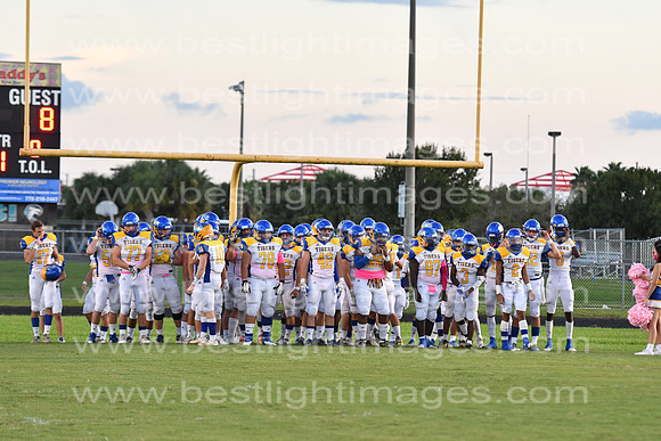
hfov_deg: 10.5
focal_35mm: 195
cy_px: 220
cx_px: 330
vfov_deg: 7.0
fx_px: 3581
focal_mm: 130
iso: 1600
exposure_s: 1/800
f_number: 4
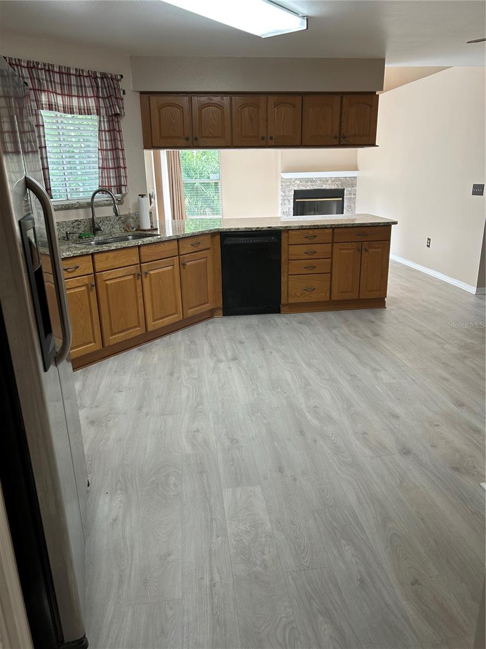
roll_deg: +1.6
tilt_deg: -18.0
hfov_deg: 53.1
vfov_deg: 67.3
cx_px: 243
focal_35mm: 26
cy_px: 324
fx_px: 487
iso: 80
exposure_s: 1/120
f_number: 1.5
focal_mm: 5.7
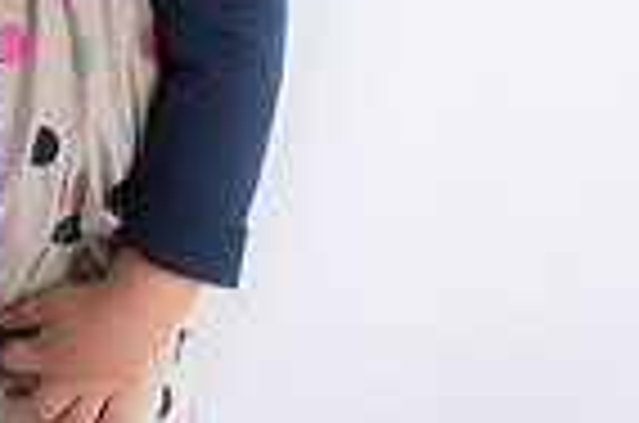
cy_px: -212
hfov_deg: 9.3
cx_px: -490
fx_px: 3772
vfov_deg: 6.3
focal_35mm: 213
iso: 100
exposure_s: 1/200
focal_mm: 52
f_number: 5.6
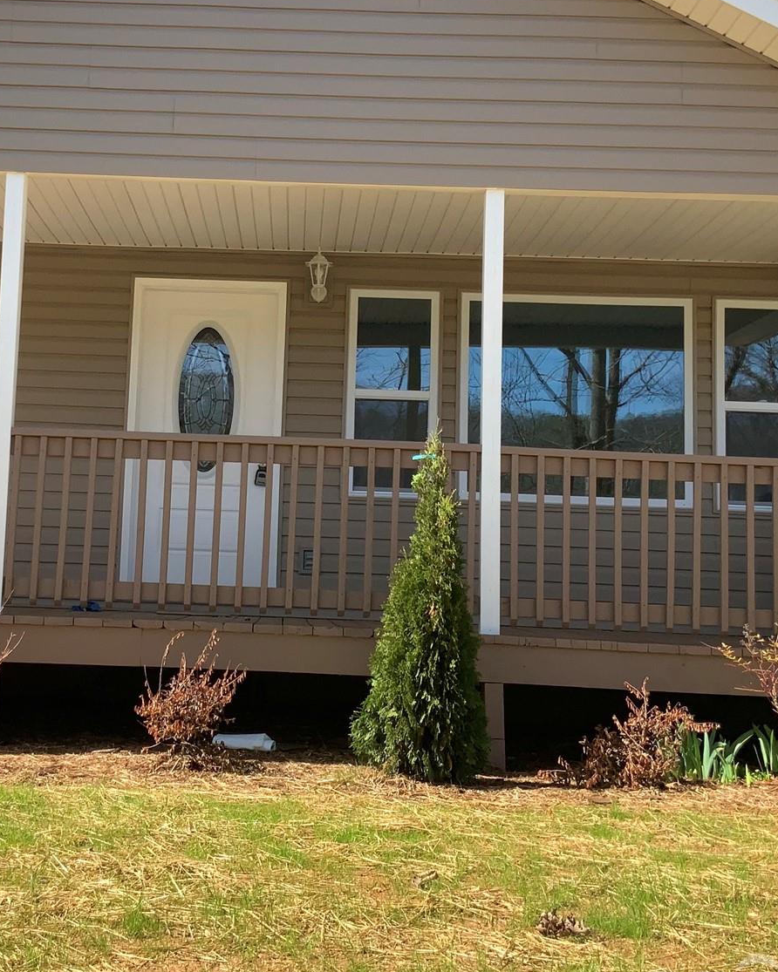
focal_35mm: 52
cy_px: 391
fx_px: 1497
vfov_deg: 35.9
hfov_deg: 29.0
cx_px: 268
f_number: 1.8
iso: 16
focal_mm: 3
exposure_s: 1/635
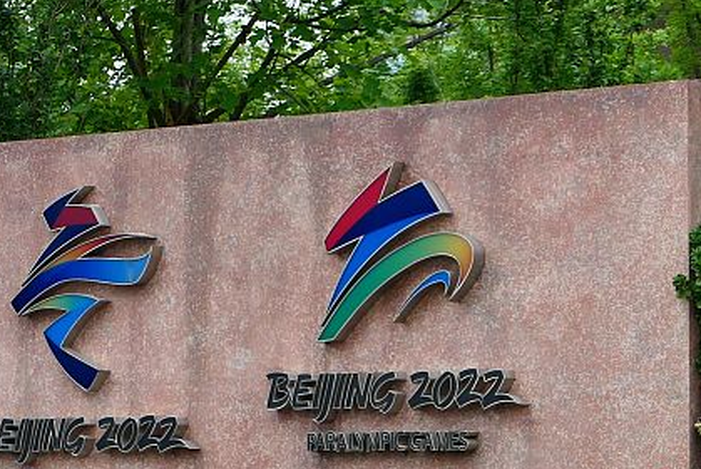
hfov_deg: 9.9
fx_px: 4014
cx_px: -8
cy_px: 100
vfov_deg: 6.7
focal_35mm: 206
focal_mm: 26.2
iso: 125
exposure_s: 1/250
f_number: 2.8
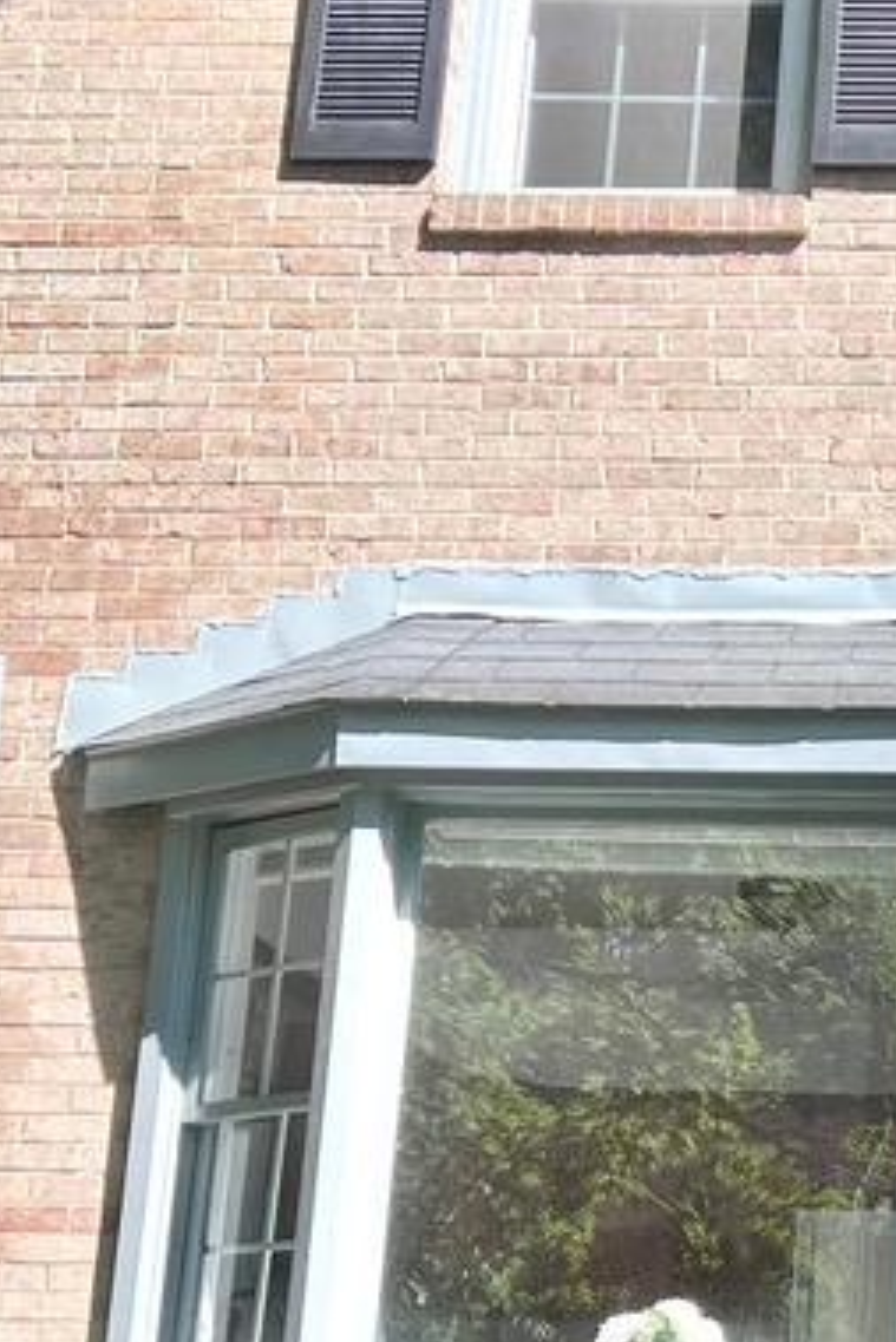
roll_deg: -0.8
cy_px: 995
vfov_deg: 26.0
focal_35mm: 77
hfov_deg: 16.4
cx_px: 1293
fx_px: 2872
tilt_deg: +15.1
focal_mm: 5.7
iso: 50
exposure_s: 1/2208
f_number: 1.5
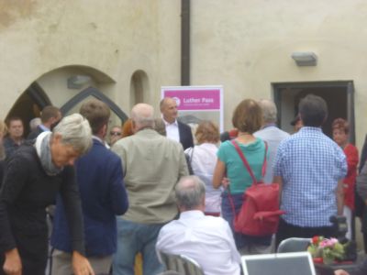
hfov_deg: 20.7
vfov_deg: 15.6
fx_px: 1007
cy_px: 138
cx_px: 184
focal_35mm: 95
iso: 160
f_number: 5.7
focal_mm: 17
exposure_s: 1/100
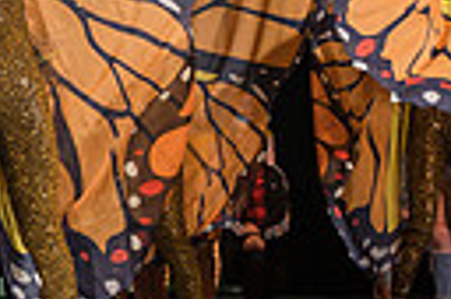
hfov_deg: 17.5
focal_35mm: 109
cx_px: -159
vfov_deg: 12.5
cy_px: 51
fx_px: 1364
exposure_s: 1/400
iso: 800
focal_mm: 24
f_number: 4.5
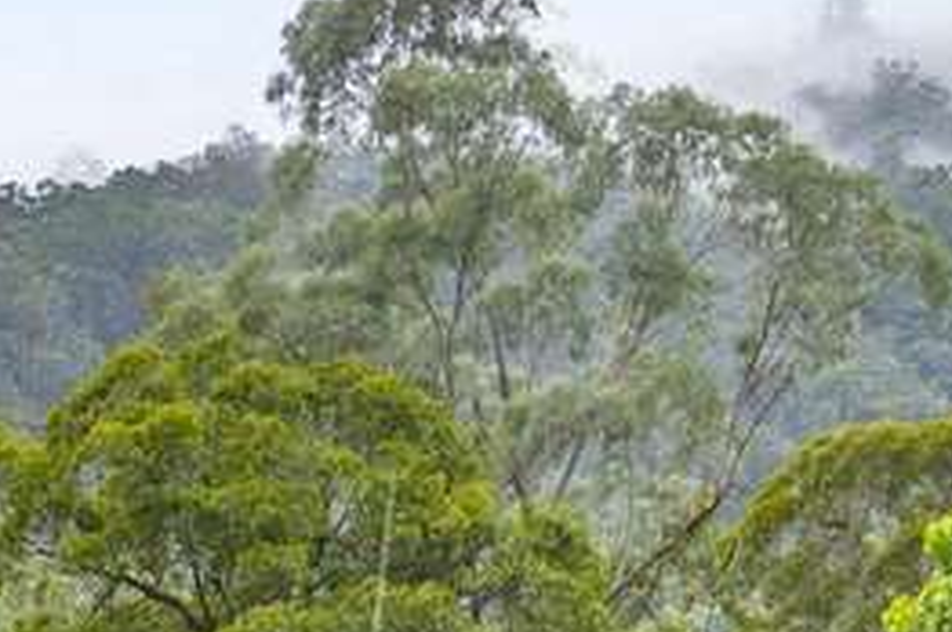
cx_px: -941
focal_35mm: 165
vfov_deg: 7.7
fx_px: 4349
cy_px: 1578
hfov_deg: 11.3
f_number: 11
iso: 320
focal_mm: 22.5
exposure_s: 1/20
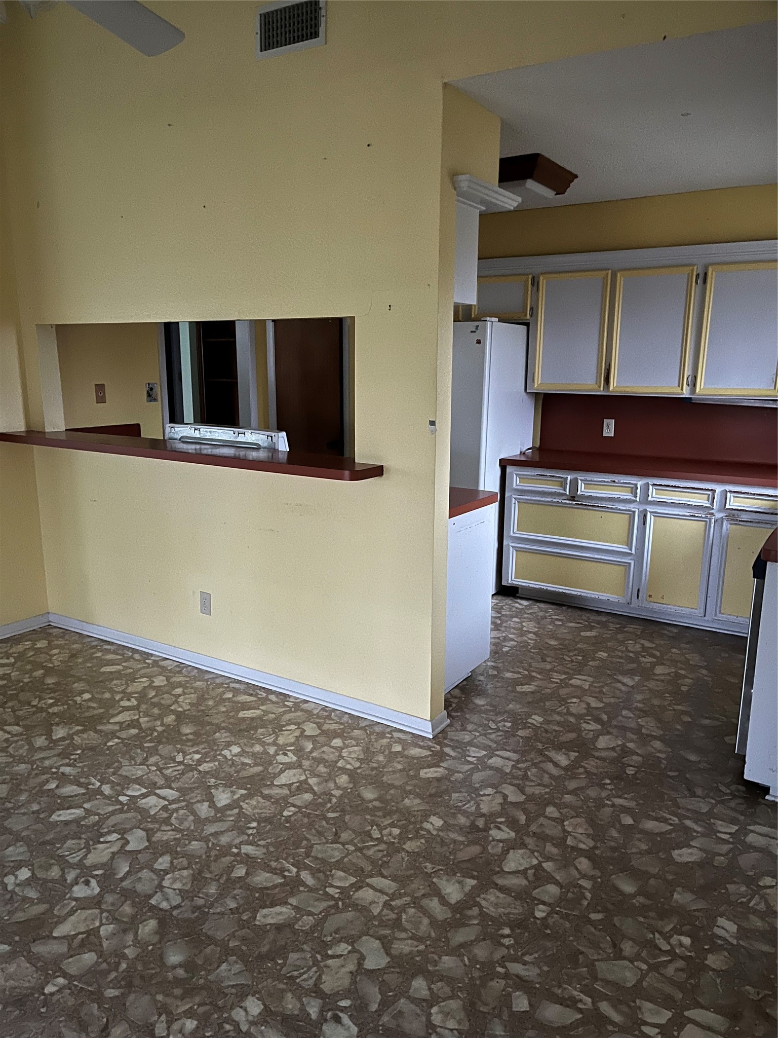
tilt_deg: -11.9
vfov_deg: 67.3
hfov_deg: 53.1
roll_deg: +0.0
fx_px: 779
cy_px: 519
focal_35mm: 26
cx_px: 389
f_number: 1.6
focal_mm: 5.1
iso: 640
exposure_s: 1/11
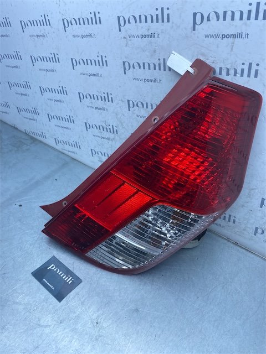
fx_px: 266
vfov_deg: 67.3
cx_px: 133
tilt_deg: -42.2
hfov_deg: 53.1
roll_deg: -1.8
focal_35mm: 26
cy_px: 177
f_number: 1.8
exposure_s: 1/822
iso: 32
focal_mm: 4.25
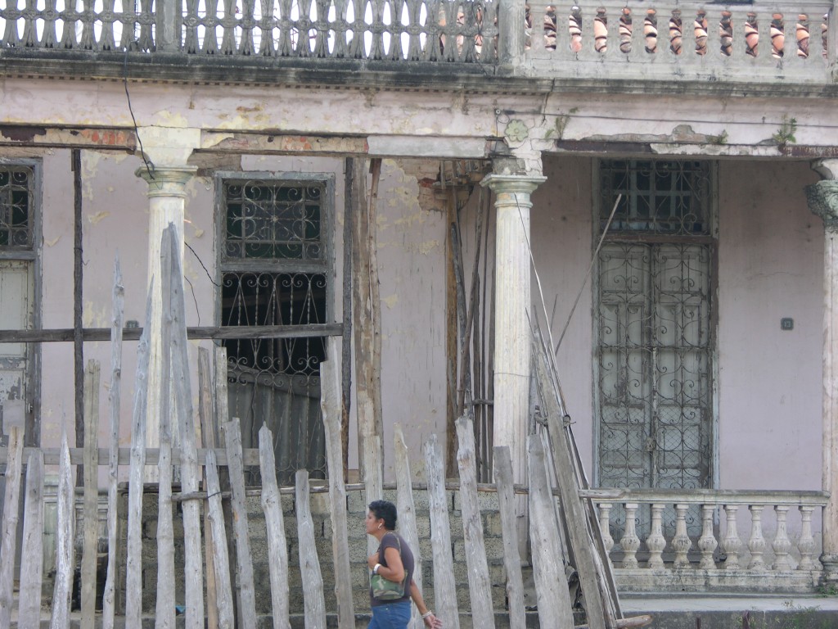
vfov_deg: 12.3
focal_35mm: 120
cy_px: 314
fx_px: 2905
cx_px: 419
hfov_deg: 16.4
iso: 50
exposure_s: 1/143
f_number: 3.7
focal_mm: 29.5
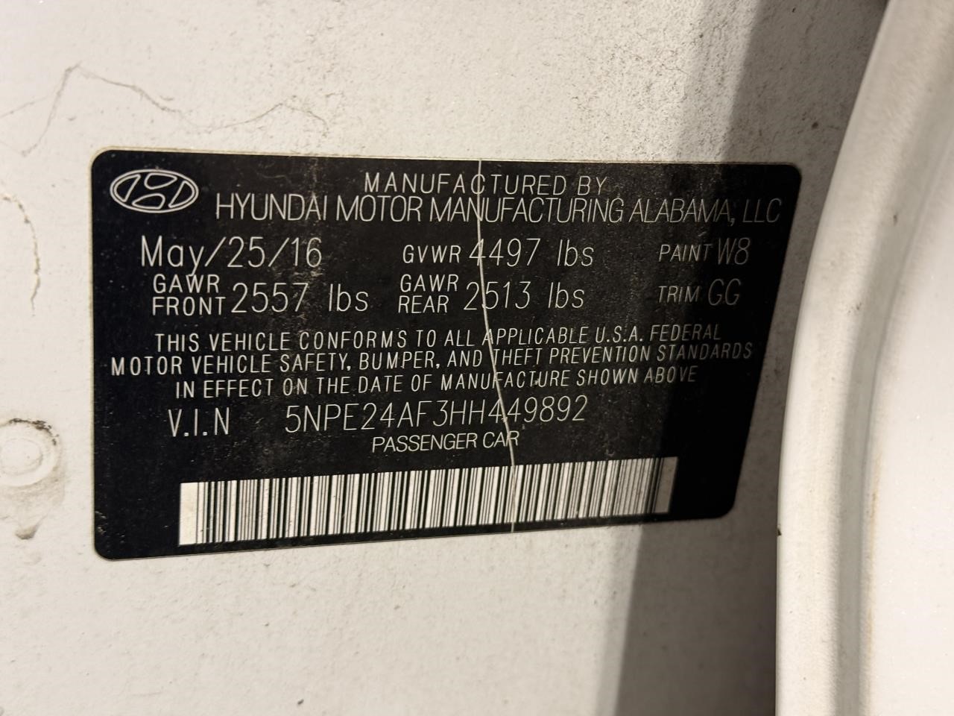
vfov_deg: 30.3
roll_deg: -6.8
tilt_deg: -28.5
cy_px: 358
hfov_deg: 39.7
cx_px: 477
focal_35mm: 48
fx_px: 1323
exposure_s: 1/60
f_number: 1.78
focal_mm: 6.76
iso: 100
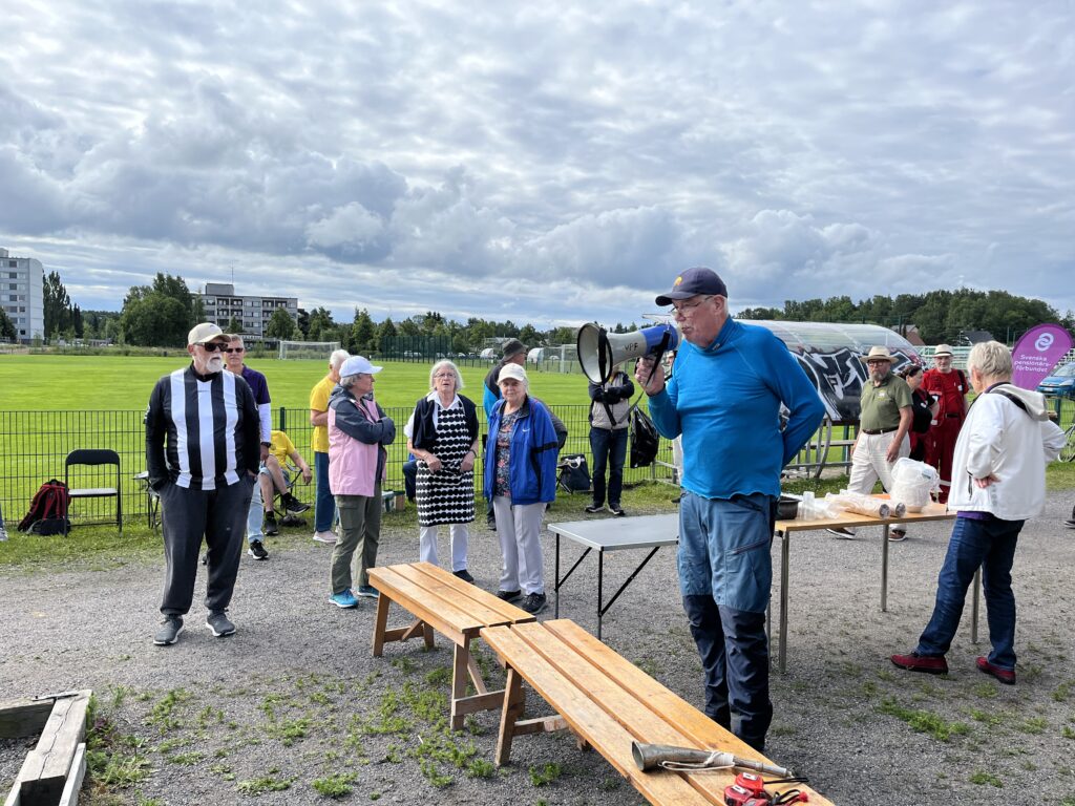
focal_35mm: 26
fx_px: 807
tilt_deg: -3.8
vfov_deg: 53.1
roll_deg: -0.9
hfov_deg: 67.3
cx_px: 538
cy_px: 403
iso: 50
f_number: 1.6
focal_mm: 5.1
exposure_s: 1/3413
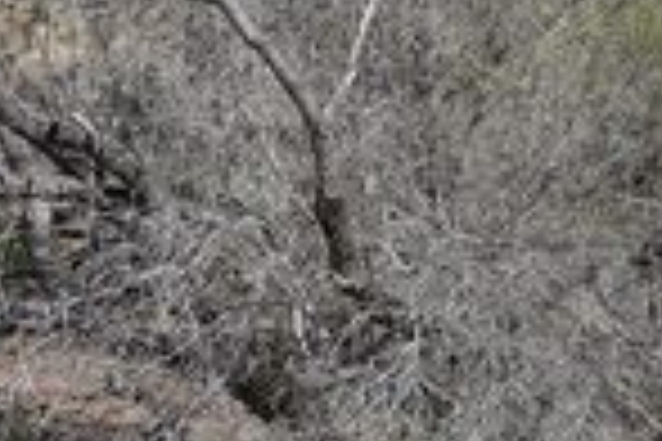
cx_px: 824
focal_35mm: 126
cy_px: -29
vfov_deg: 10.8
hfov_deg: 15.6
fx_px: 2317
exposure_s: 1/800
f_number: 2.8
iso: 100
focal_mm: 10.57
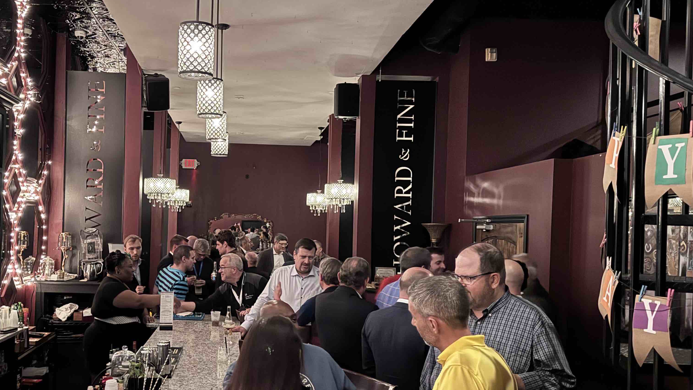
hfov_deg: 55.7
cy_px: 223
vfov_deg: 33.7
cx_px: 242
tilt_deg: +0.6
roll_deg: -1.6
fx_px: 643
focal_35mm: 35
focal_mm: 6.76
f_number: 1.78
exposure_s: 1/20
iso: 1600
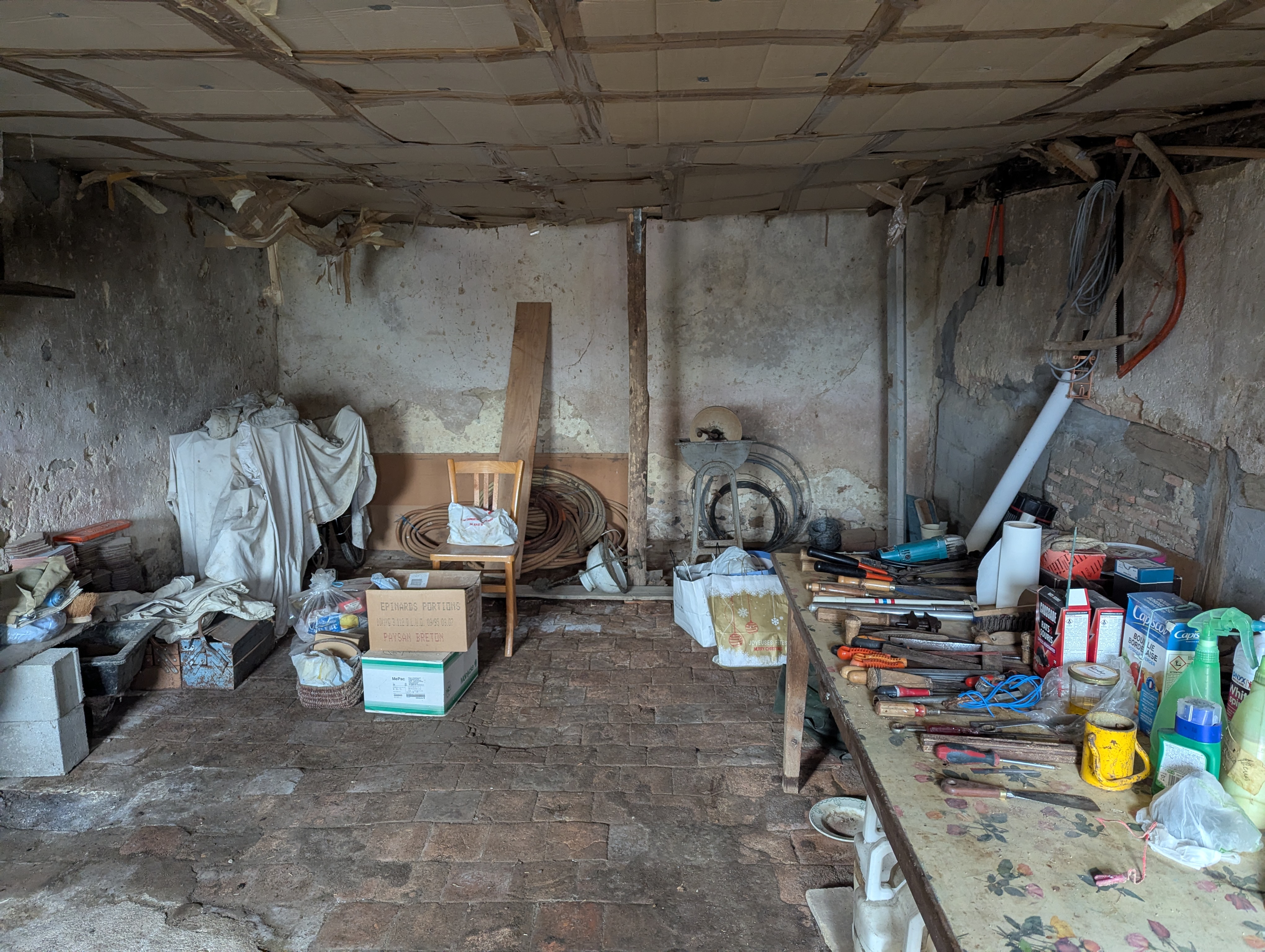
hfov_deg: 71.5
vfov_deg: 56.9
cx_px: 632
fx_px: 878
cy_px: 476
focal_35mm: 24
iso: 682
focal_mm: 6.81
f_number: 1.85
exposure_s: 1/74.1
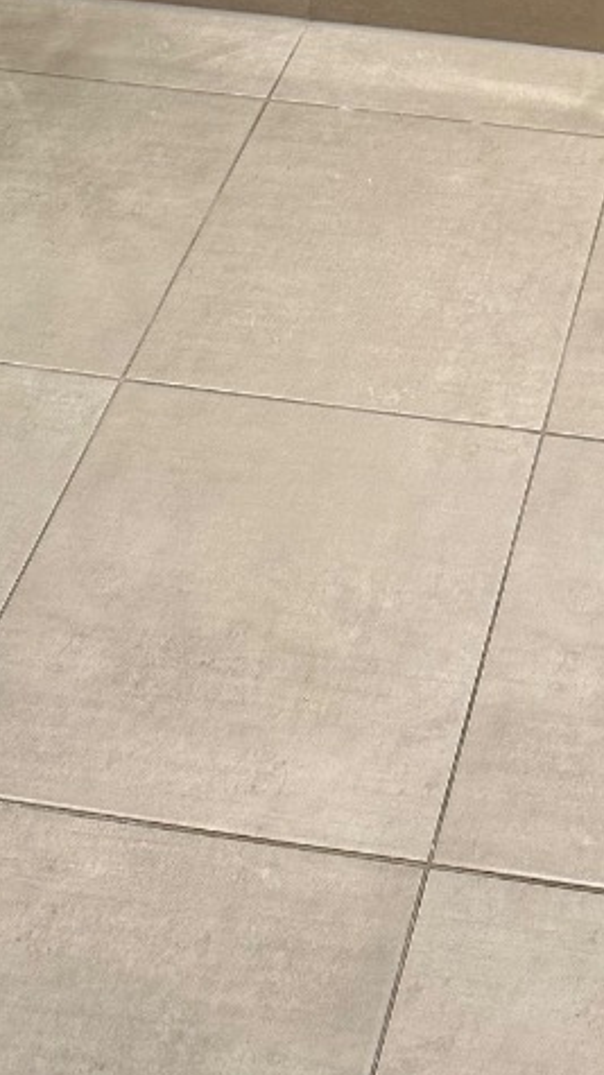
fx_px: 1880
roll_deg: -3.6
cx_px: 756
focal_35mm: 66
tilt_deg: -29.9
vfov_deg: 27.6
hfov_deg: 17.3
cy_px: -249
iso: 160
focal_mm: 6.86
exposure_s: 1/50
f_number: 1.78
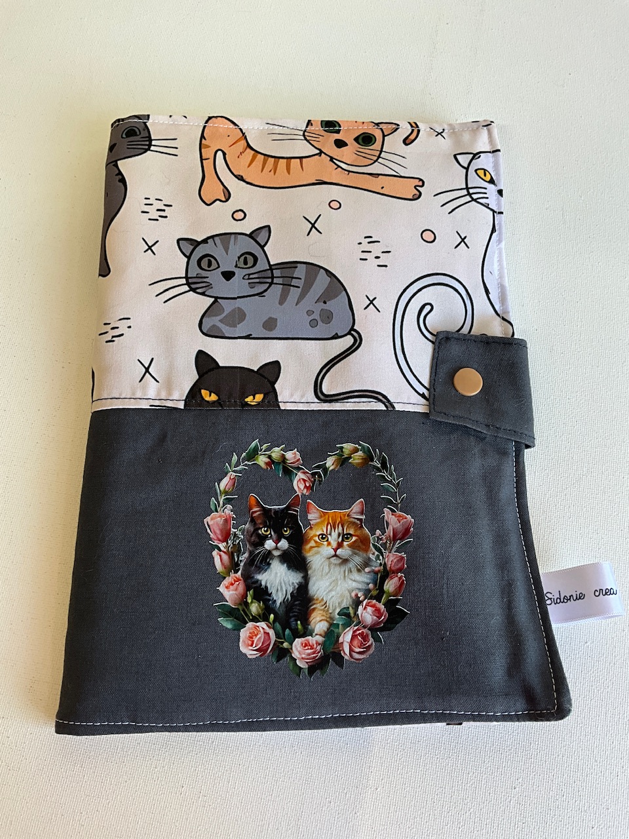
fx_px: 703
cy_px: 420
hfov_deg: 48.2
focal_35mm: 29
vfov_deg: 61.7
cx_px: 314
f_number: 1.8
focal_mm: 3
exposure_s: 1/122
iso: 40
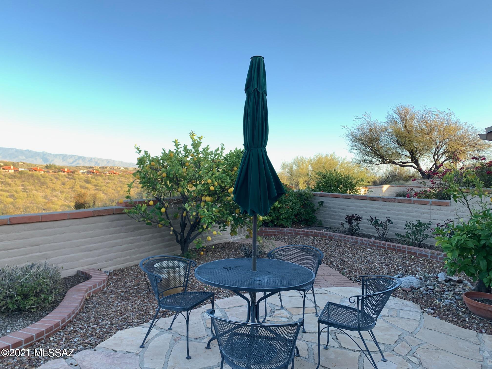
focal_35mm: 26
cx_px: 246
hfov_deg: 67.3
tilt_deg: -2.1
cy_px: 184
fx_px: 370
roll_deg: -1.8
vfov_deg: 53.1
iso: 25
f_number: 1.8
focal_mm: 4.25
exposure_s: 1/122
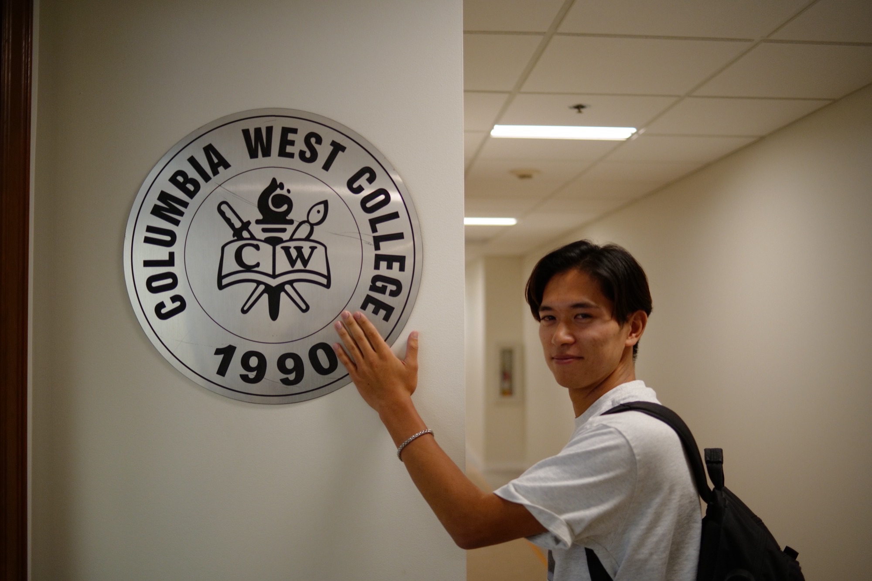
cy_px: 290
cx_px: 436
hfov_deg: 54.4
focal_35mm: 35
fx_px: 848
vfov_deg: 37.8
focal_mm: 35
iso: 6400
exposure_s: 1/1000
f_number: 2
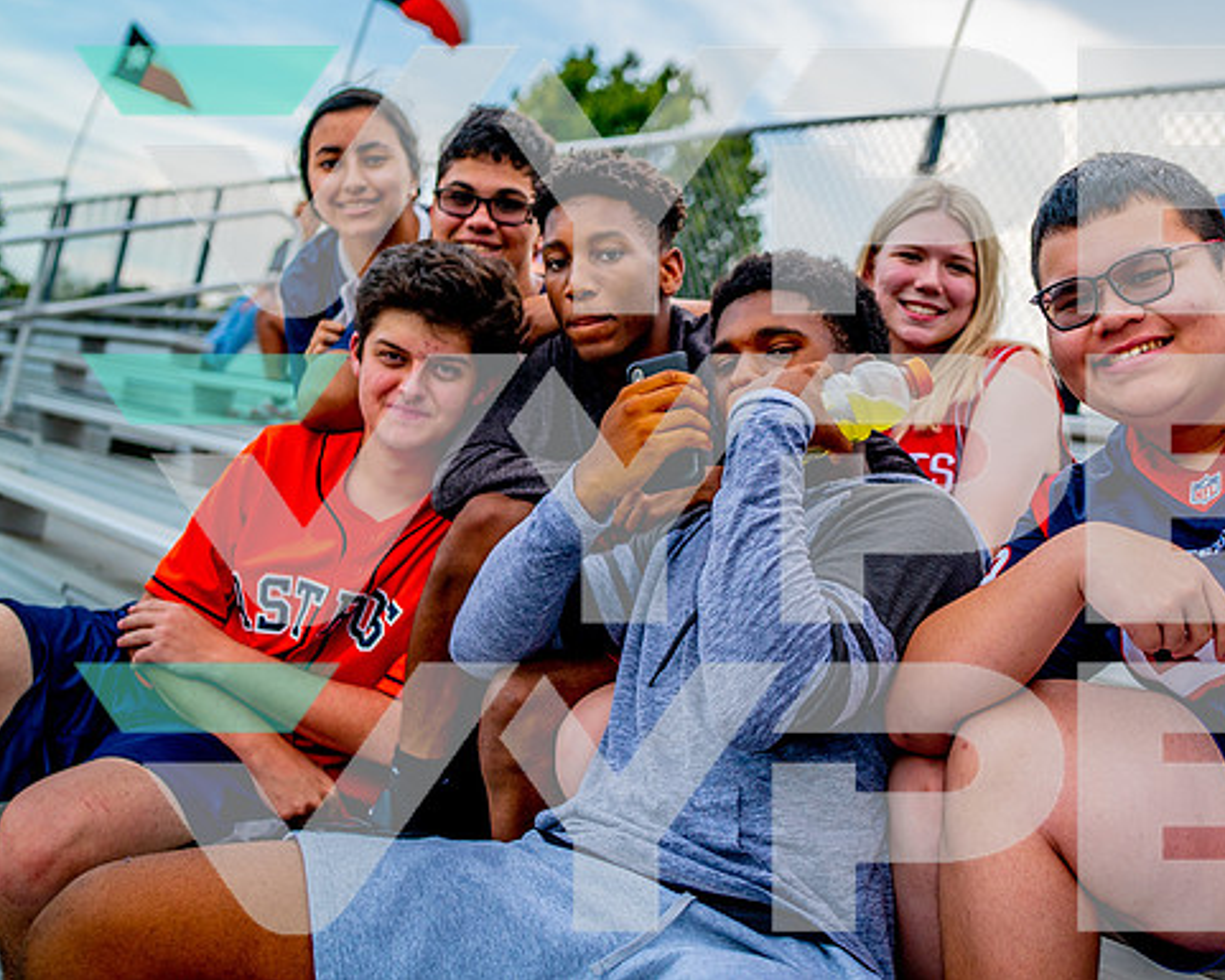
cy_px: 433
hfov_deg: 40.9
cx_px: 747
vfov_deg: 33.4
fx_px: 1632
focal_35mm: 45
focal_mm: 35
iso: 400
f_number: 2.8
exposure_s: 1/1000
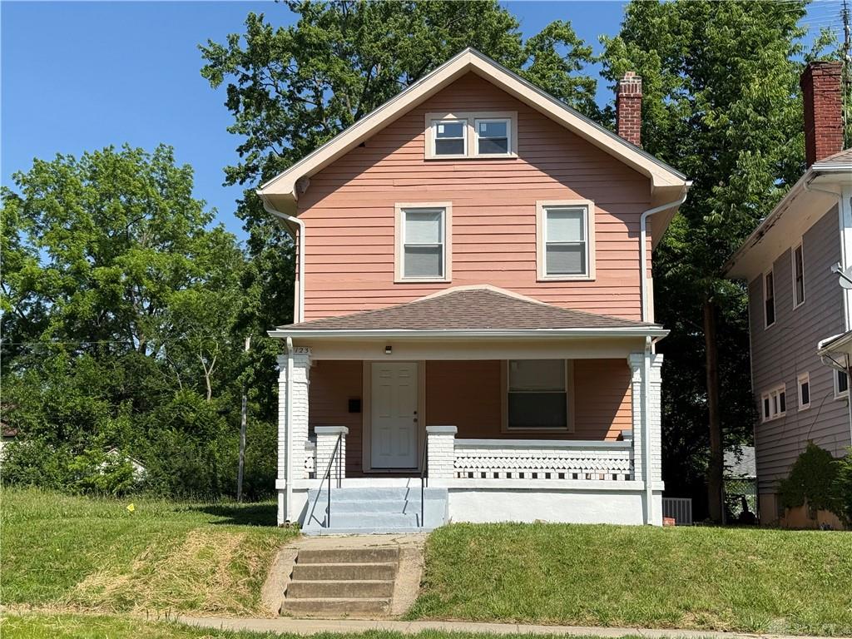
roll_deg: +0.1
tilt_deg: +8.6
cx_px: 426
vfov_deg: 30.3
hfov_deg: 39.7
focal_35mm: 48
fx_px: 1181
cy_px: 320
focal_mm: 6.76
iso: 64
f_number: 1.78
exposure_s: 1/6024
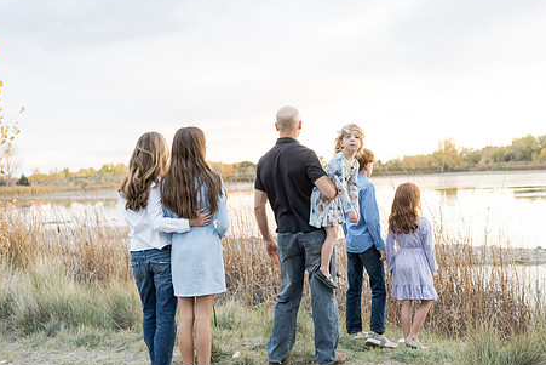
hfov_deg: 43.4
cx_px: 321
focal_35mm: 45
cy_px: 179
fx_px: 683
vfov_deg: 29.9
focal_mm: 35
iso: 1250
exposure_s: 1/250
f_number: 2.8
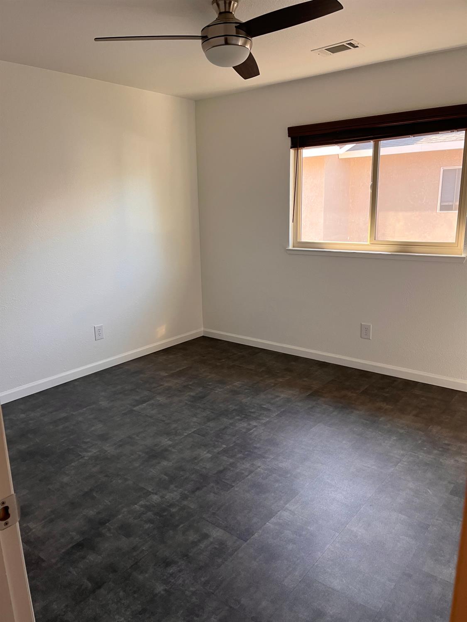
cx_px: 234
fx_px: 468
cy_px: 311
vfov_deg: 67.3
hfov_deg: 53.1
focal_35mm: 26
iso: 100
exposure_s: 1/60
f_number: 1.6
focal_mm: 5.1
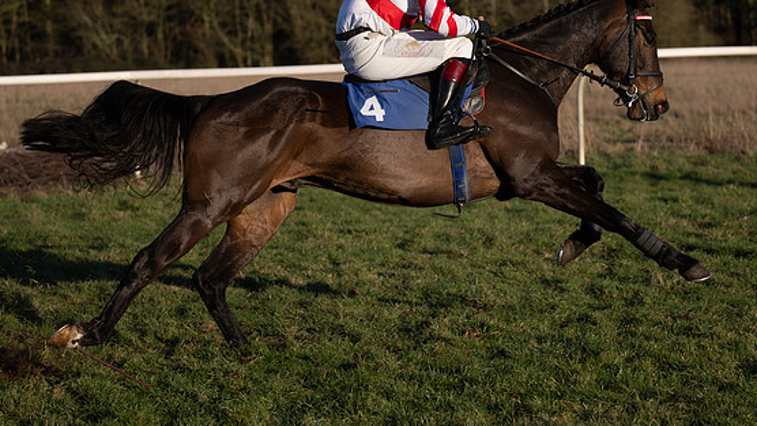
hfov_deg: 20.0
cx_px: 364
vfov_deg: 11.3
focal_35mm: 107
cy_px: 189
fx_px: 2148
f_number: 2.8
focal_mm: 70
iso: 100
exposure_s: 1/2000
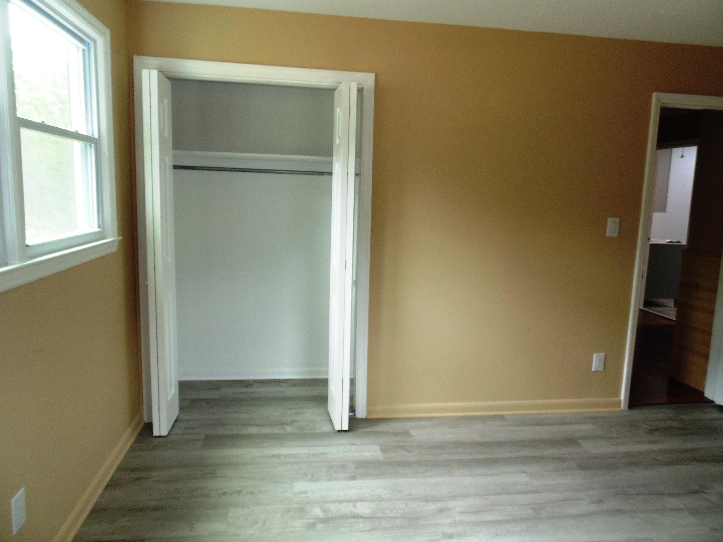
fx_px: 480
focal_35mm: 23
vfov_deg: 58.9
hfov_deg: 73.9
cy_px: 270
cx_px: 355
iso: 100
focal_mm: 4
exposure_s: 1/30
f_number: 3.1
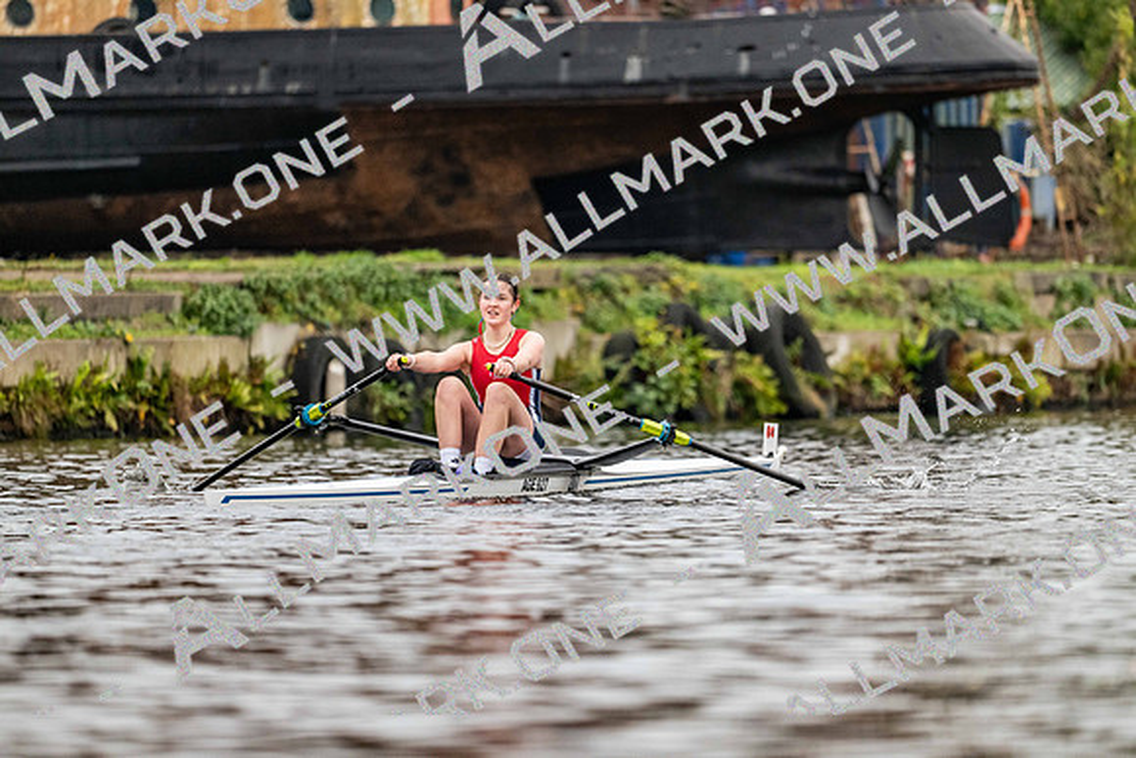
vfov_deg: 3.4
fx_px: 12625
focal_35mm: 400
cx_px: 568
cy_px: 379
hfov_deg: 5.2
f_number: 4.5
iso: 2200
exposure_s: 1/2500
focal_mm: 400
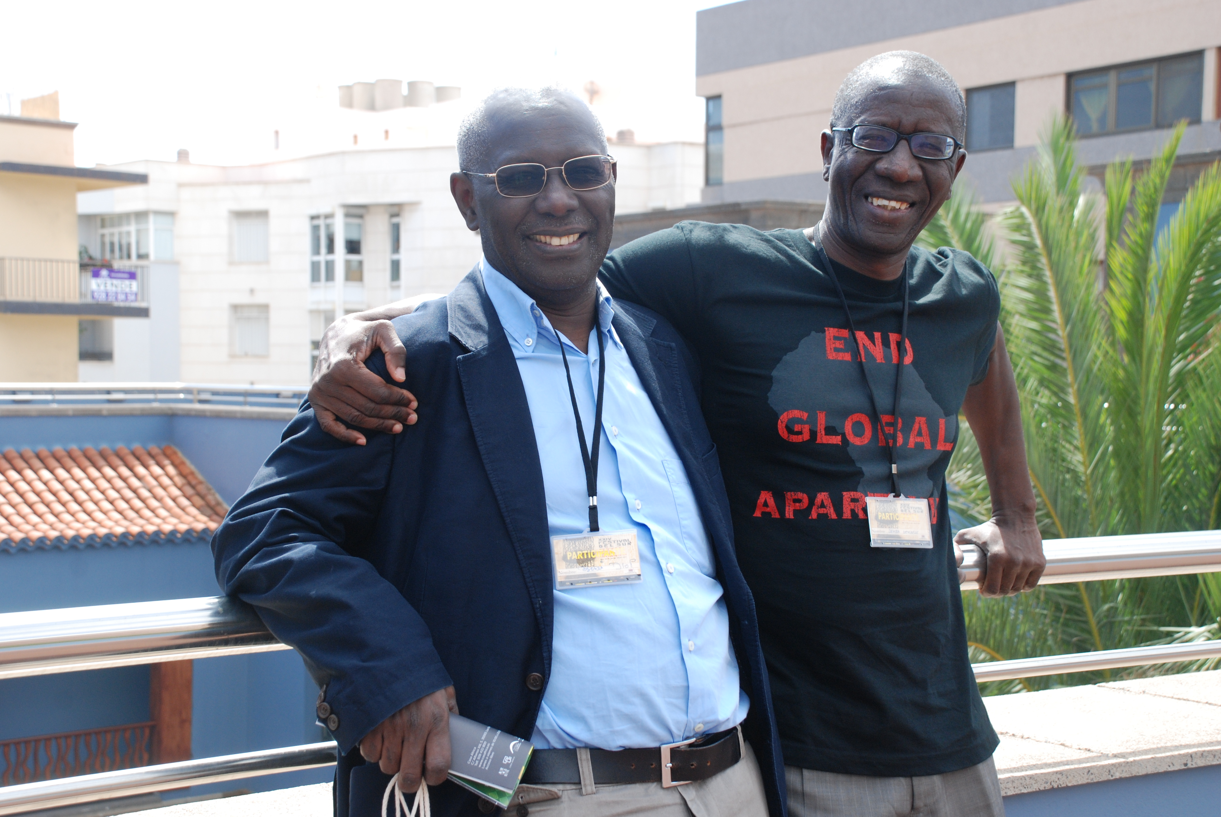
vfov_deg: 22.7
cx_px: 610
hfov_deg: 33.4
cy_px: 408
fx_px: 2037
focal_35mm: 60
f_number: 8
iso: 320
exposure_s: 1/250
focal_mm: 40
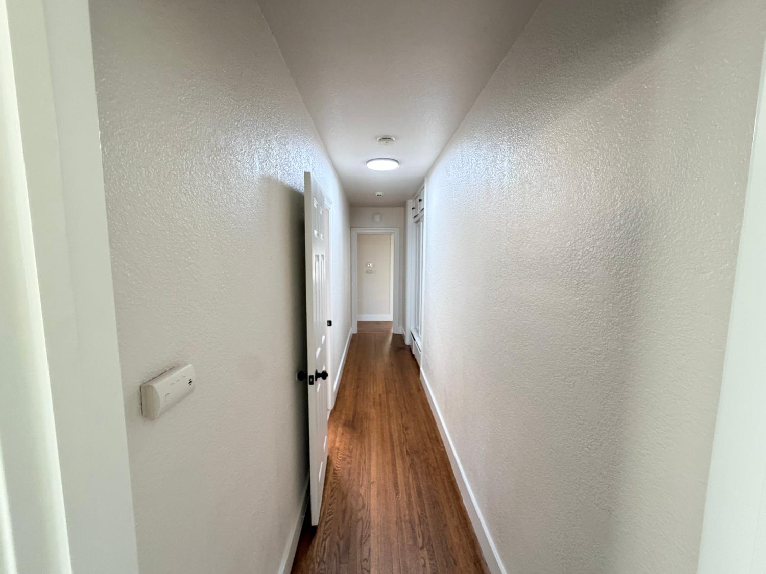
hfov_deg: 102.1
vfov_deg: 85.7
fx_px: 310
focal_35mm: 14
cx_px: 383
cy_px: 287
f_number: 2.2
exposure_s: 1/60
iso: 500
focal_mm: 2.22
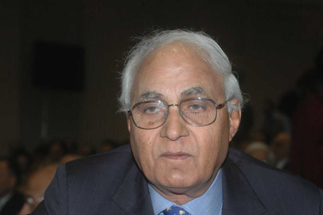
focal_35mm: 105
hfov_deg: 19.5
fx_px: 941
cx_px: 162
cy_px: 108
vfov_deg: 13.0
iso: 400
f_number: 5.6
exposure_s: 1/250
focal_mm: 70
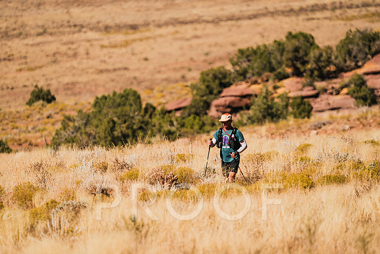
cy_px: 127
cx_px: 190
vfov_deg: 2.3
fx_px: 6335
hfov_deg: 3.4
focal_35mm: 600
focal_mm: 600
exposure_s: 1/1000
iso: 160
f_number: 6.3
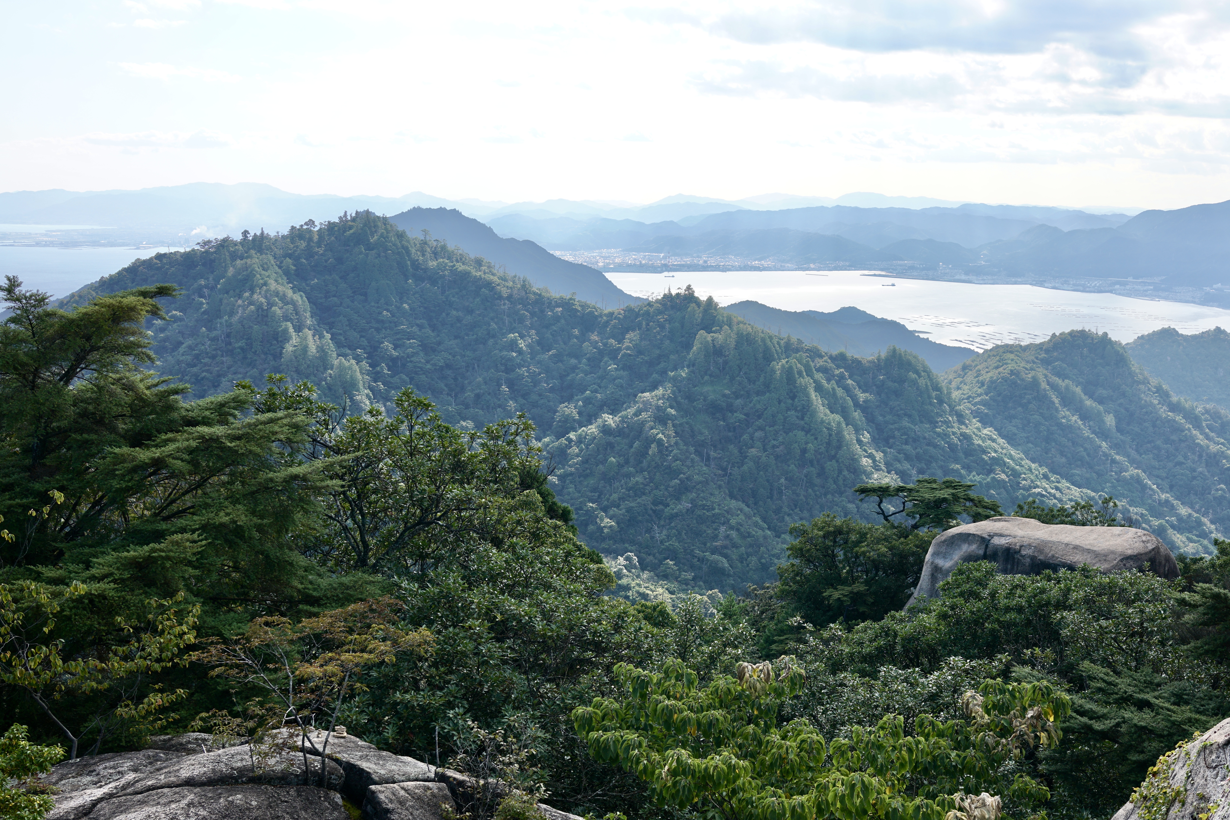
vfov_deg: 31.8
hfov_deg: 46.2
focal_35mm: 42
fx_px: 1435
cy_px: 478
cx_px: 734
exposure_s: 1/250
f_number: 7.1
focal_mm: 35
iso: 100
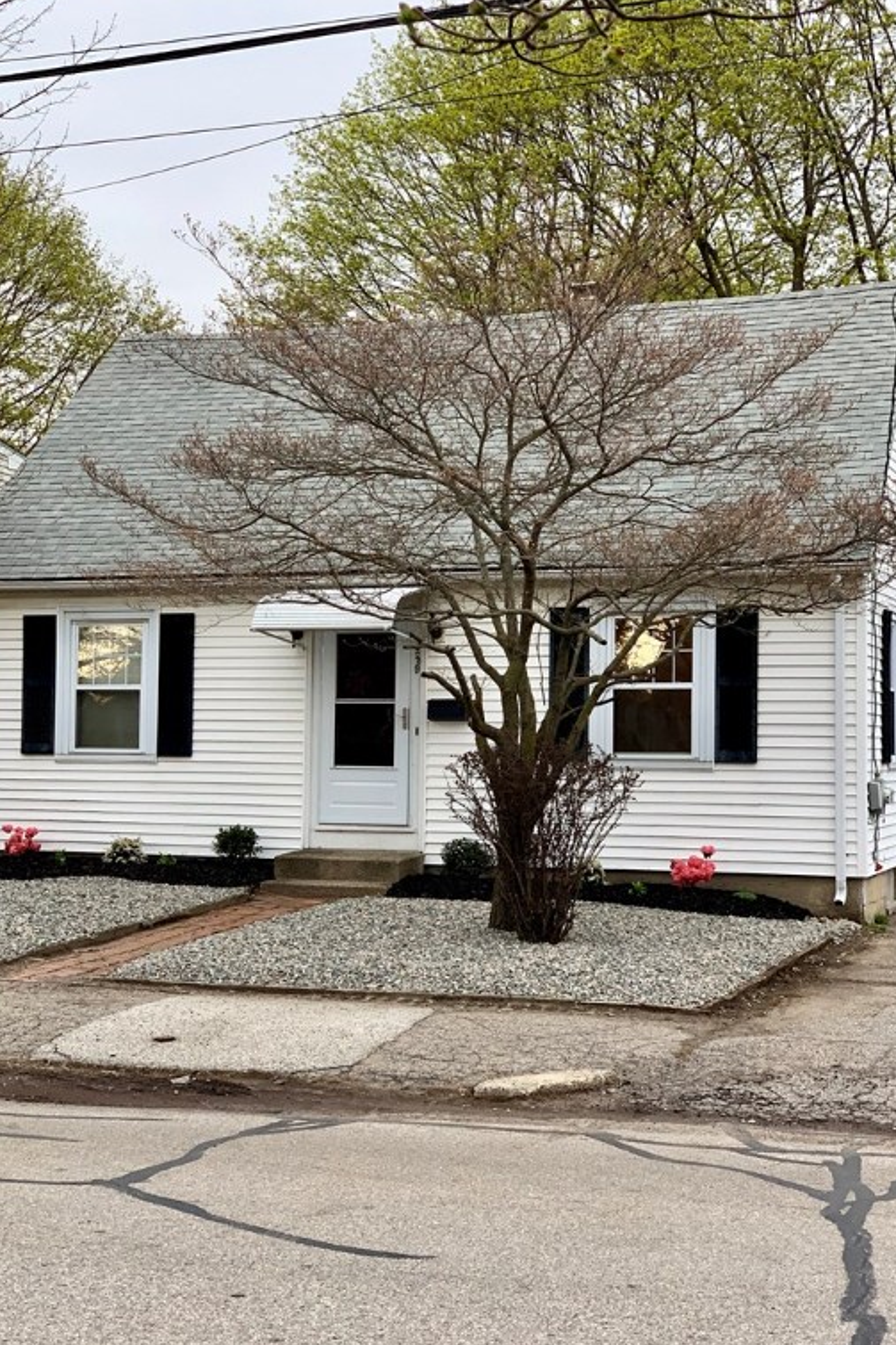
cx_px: 426
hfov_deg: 24.6
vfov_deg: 36.3
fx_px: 2054
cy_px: 666
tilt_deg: +3.2
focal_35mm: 55
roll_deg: -0.4
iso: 80
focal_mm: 6
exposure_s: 1/122
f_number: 2.4
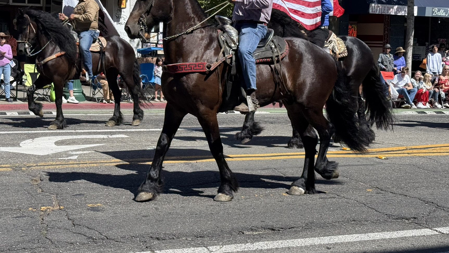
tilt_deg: -2.4
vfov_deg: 19.3
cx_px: 183
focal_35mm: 62
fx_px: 738
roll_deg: -2.3
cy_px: 66
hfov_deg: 33.7
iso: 64
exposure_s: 1/3704
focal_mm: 6.76
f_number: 1.78
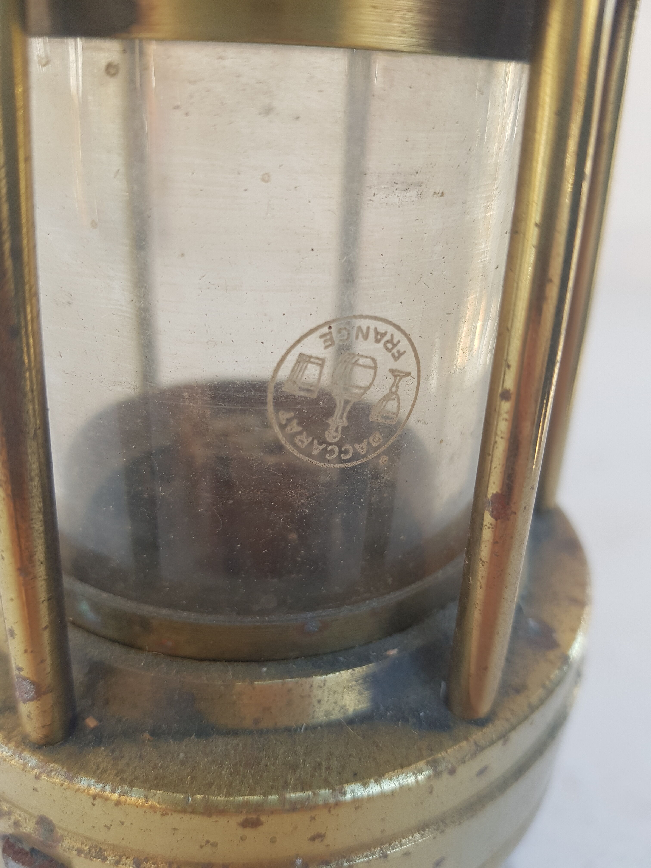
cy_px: 434
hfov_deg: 53.1
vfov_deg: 67.3
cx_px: 326
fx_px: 652
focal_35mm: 26
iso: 40
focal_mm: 4.2
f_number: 1.7
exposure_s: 1/155
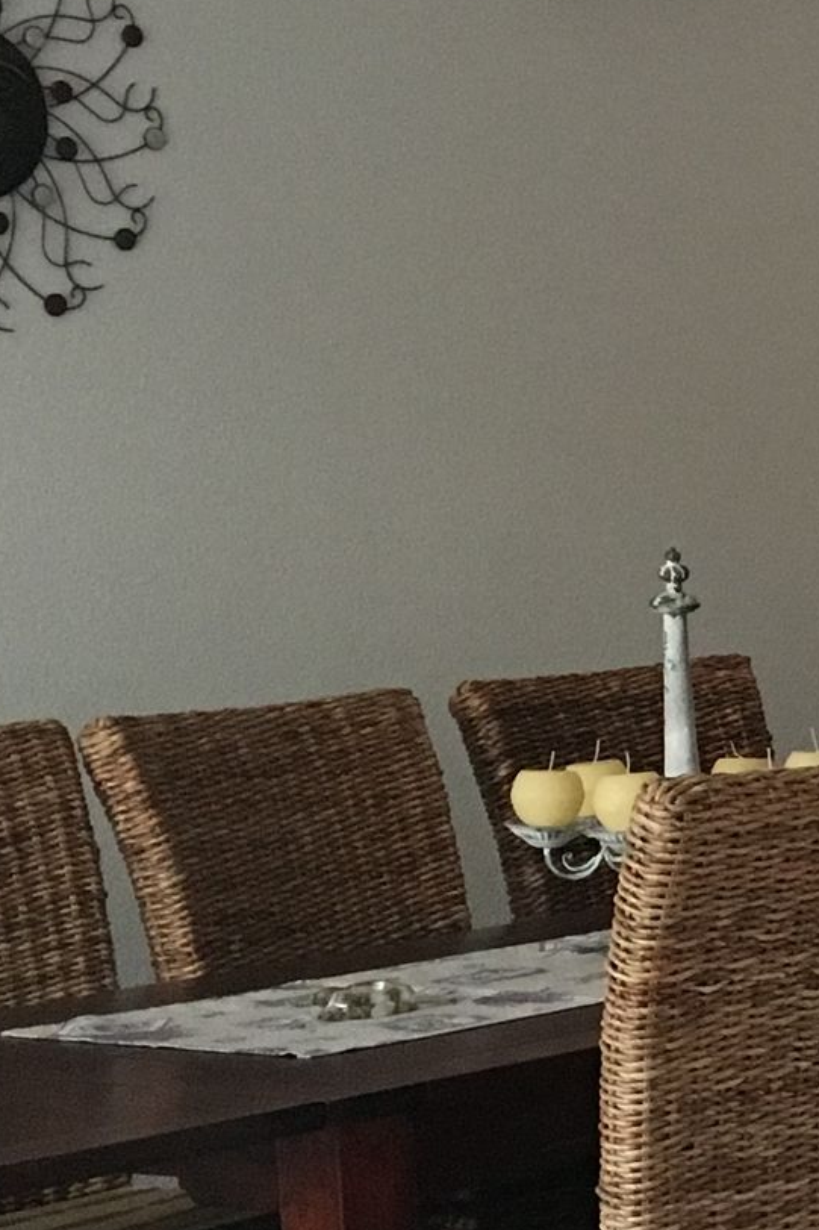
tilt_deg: -3.4
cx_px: 1809
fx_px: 3550
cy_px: 671
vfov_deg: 19.6
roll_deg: +2.4
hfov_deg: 11.4
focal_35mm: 104
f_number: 2.2
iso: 200
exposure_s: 1/17
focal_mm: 4.15
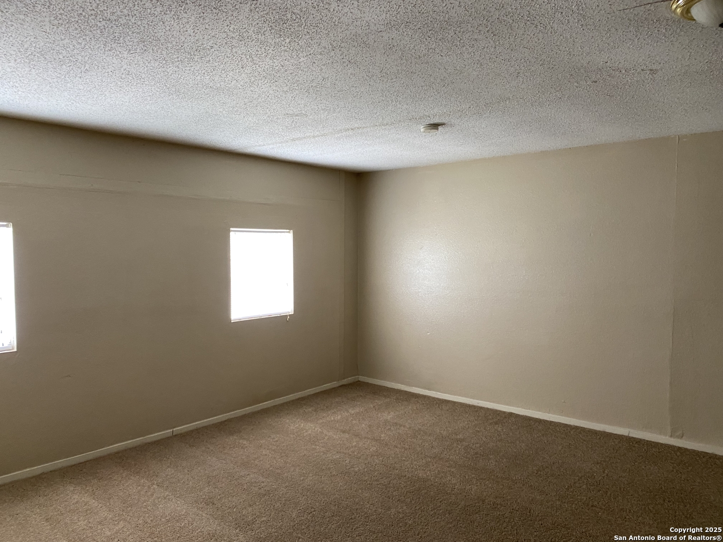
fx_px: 543
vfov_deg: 53.1
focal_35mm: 26
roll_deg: -0.3
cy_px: 271
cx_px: 362
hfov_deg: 67.3
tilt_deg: -2.1
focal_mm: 4.25
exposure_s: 1/60
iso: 160
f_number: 1.8
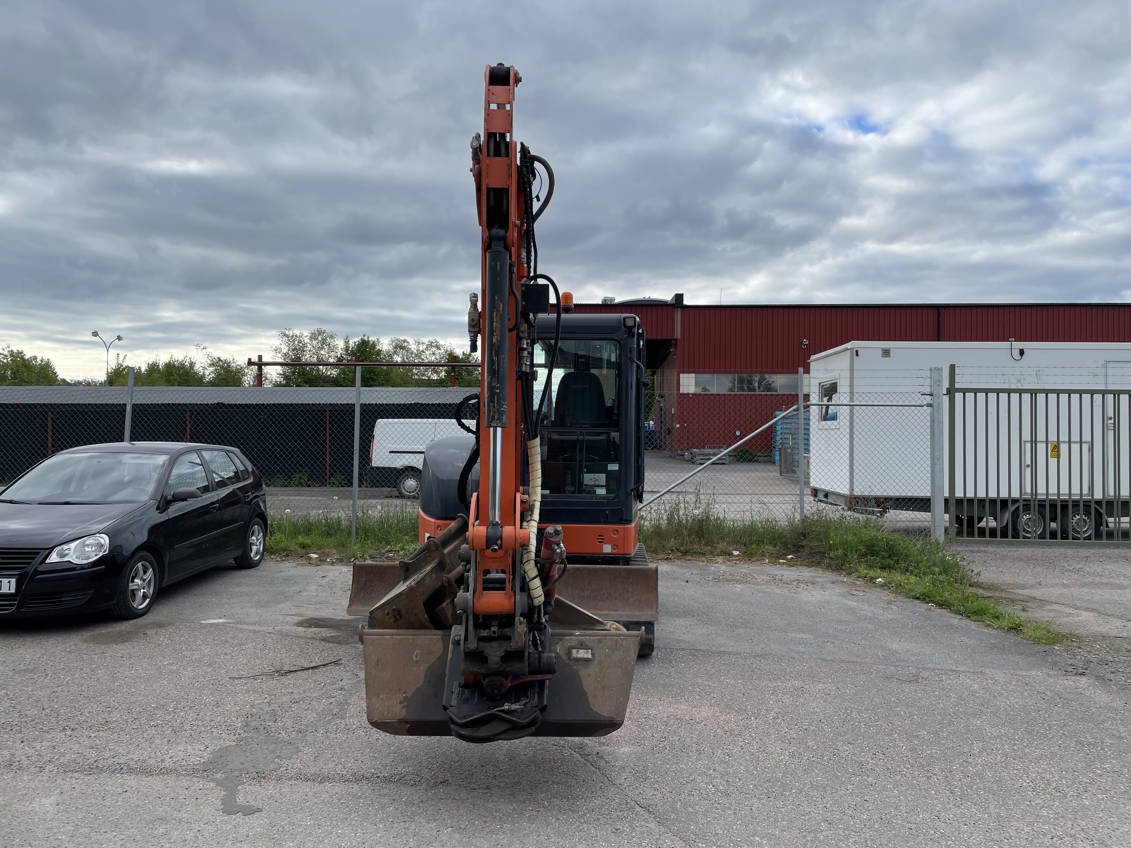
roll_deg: -1.3
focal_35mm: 26
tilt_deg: +1.2
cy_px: 424
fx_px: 849
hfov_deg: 67.3
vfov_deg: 53.1
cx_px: 566
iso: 32
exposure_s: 1/1770
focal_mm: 4.2
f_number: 1.6
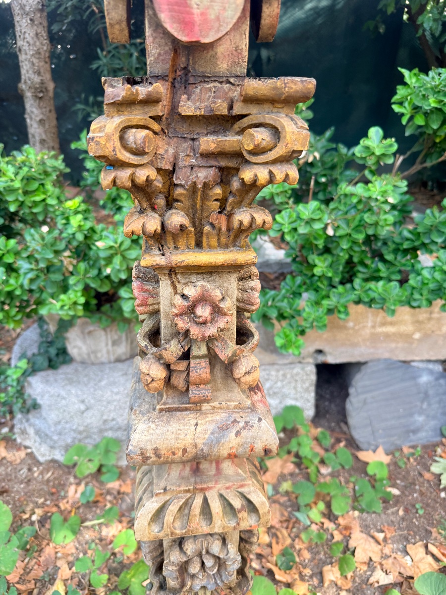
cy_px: 298
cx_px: 223
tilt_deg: -30.5
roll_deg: +0.3
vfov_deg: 71.6
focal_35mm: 24
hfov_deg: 56.8
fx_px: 412
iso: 125
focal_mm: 6.76
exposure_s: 1/121
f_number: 1.78
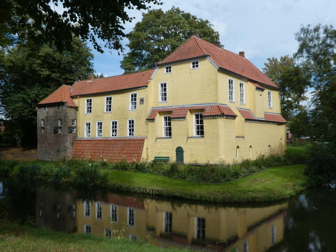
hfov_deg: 63.4
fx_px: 272
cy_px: 126
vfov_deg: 49.7
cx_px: 168
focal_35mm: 28
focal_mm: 5
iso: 80
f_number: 3.5
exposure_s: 1/800
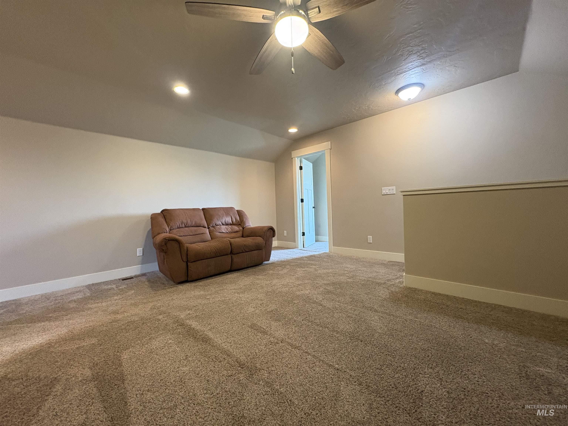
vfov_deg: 85.7
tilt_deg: -0.3
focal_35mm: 14
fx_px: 230
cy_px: 213
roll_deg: +2.2
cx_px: 284
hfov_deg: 102.1
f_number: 2.2
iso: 320
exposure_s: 1/60
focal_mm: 2.22
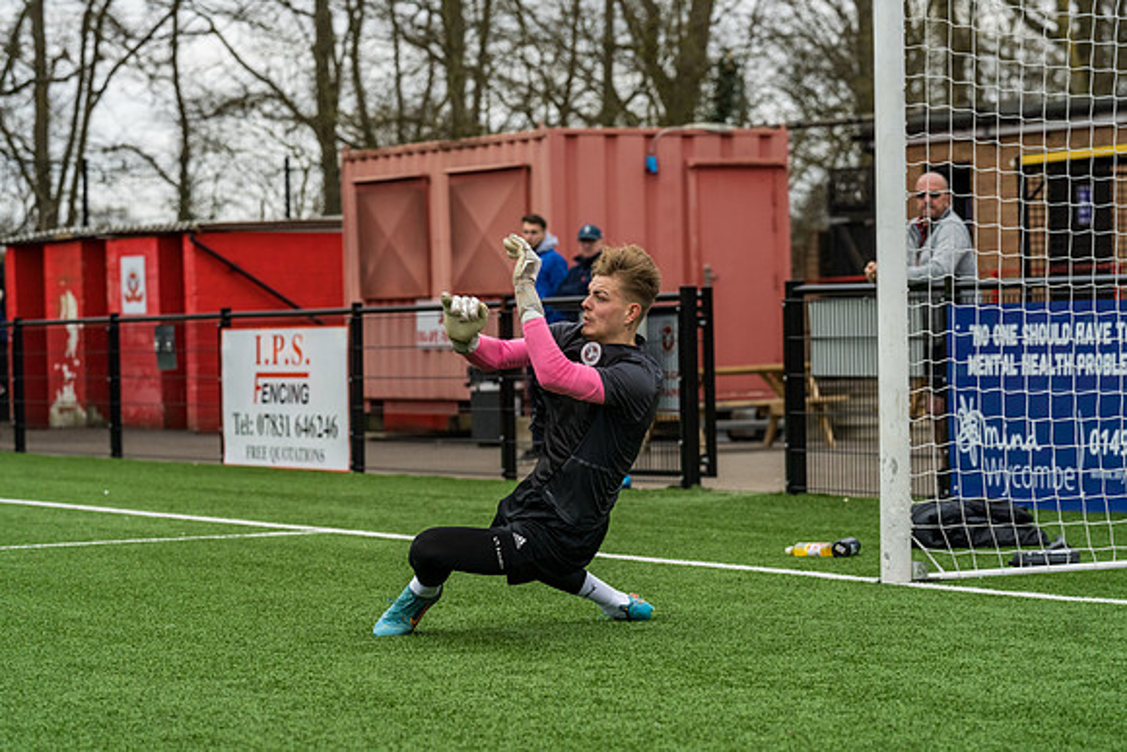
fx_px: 4227
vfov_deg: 10.2
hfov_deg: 15.2
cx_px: 564
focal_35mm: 135
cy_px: 376
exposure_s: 1/1000
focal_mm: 135
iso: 1000
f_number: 5
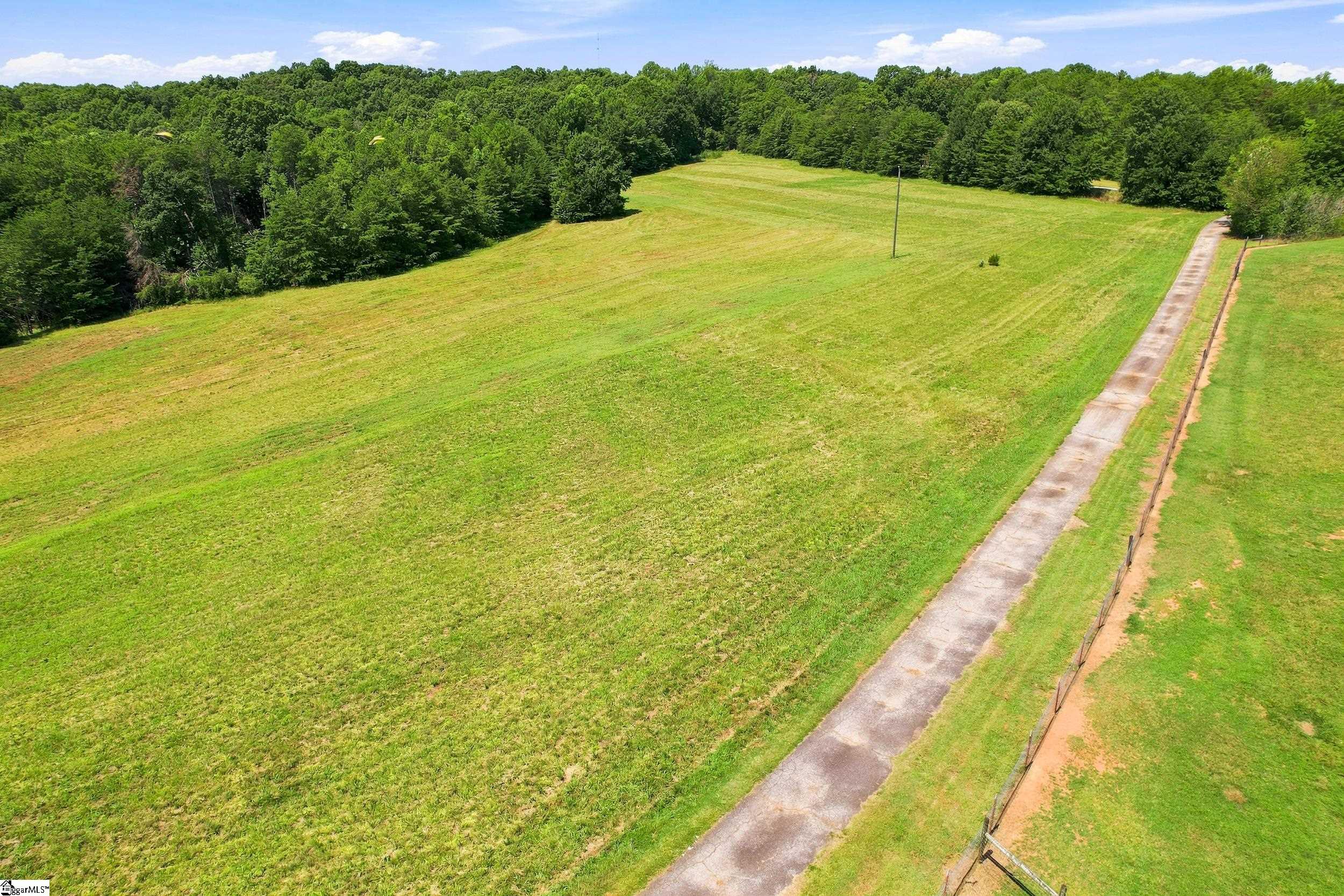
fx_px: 821
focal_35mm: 22
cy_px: 448
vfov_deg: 57.2
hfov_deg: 78.6
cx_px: 672
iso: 100
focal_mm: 8.4
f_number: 2.8
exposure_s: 1/320
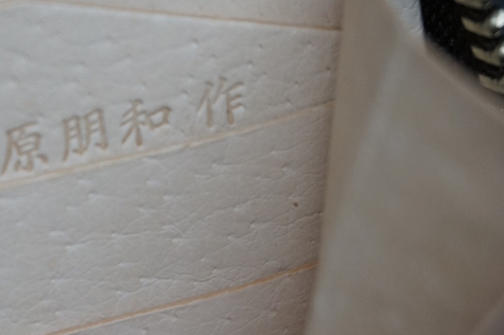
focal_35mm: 108
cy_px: 159
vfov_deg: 12.6
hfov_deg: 18.7
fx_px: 1510
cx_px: 88
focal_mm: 32
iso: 500
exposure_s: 1/160
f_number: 5
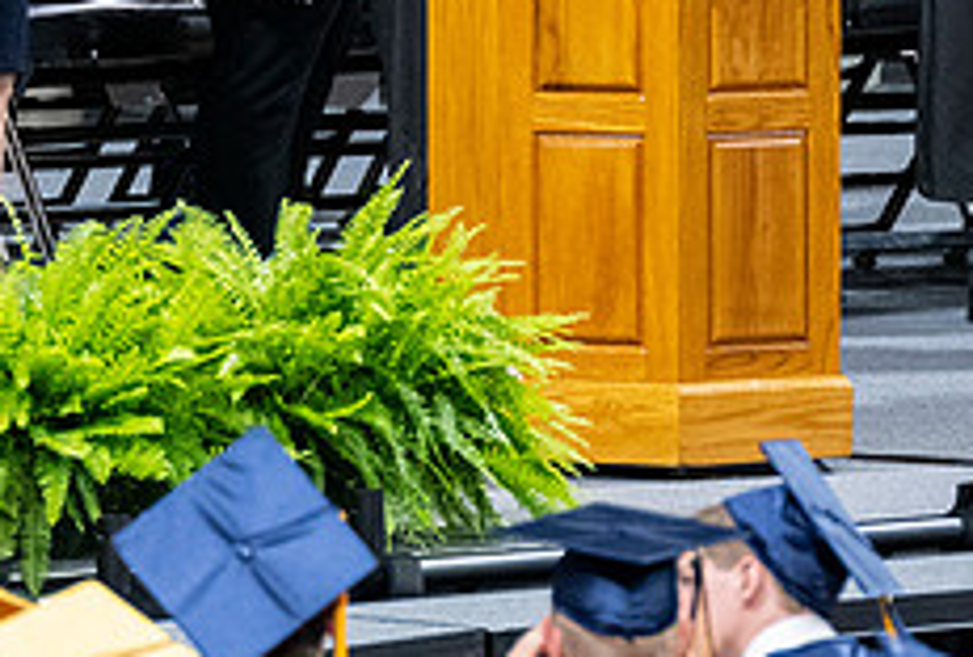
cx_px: 1401
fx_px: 22983
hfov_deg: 2.4
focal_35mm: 847
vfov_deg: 1.6
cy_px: -2
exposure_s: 1/200
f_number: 4
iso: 2000
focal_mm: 190
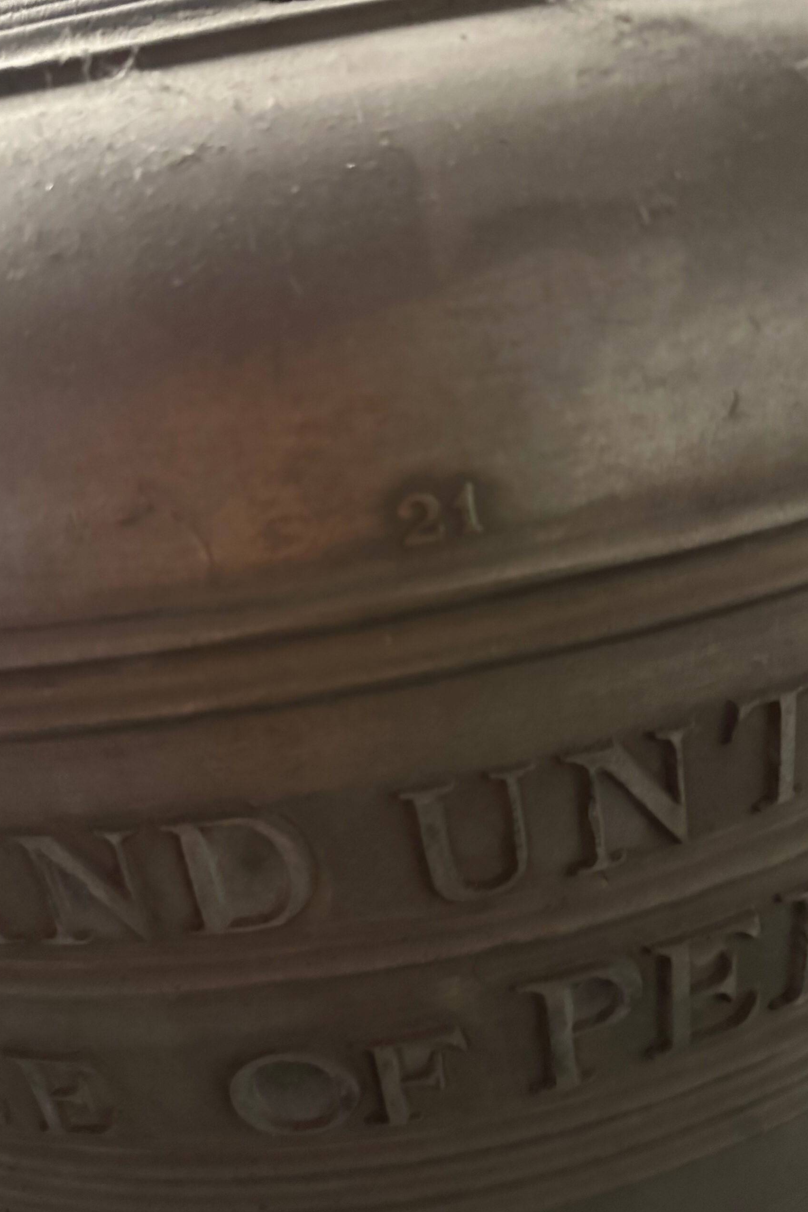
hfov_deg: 51.2
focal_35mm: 25
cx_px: 365
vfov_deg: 71.5
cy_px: 606
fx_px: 842
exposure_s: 1/30
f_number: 1.78
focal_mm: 6.86
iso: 1250
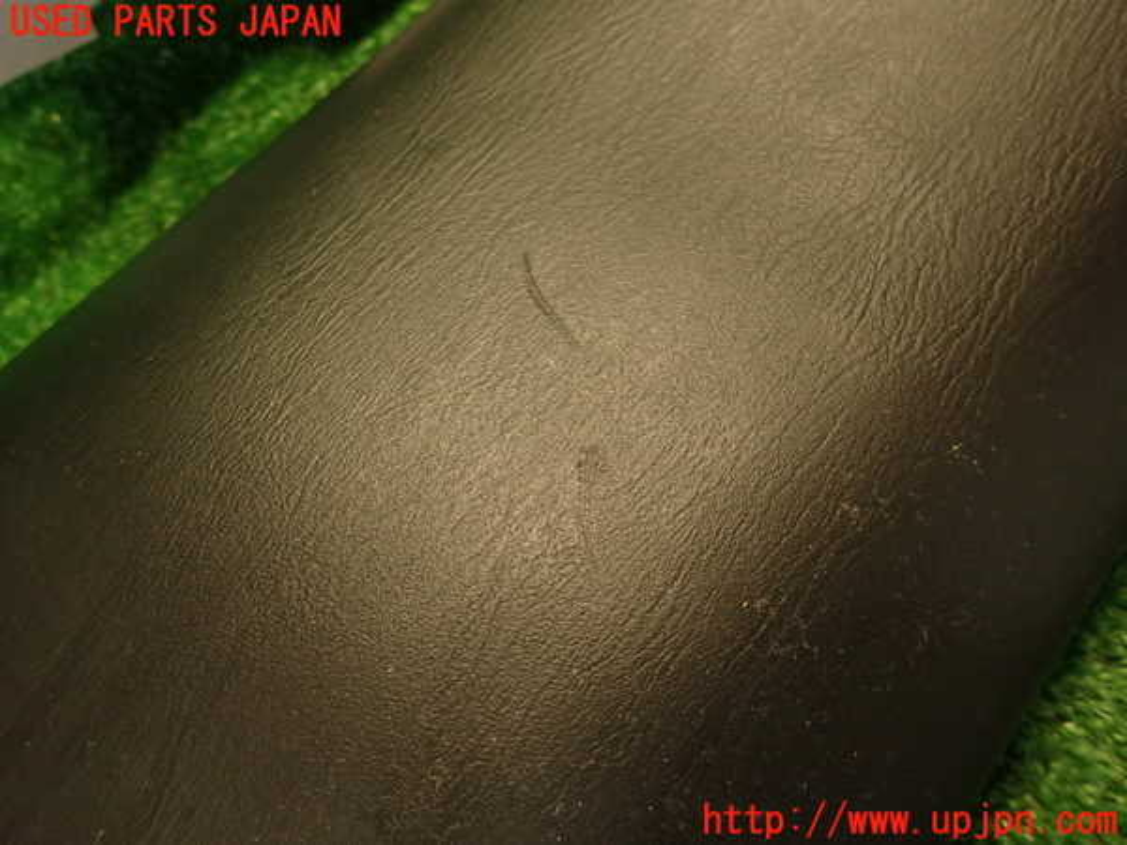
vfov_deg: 54.9
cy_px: 422
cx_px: 564
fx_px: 814
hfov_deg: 69.4
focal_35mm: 25
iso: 320
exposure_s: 1/30
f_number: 2
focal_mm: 4.5
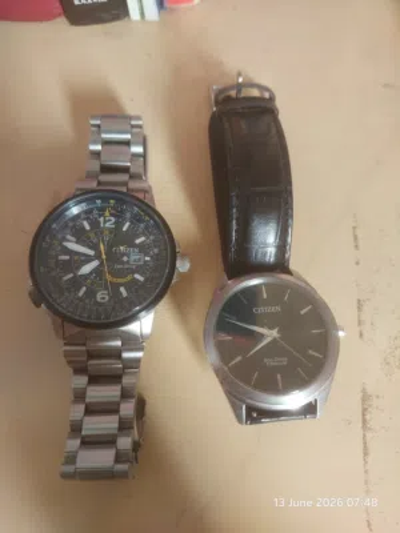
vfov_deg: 73.9
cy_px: 266
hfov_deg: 58.9
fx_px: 354
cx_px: 200
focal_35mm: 23
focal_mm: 5.06
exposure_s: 1/50
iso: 500
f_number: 1.8
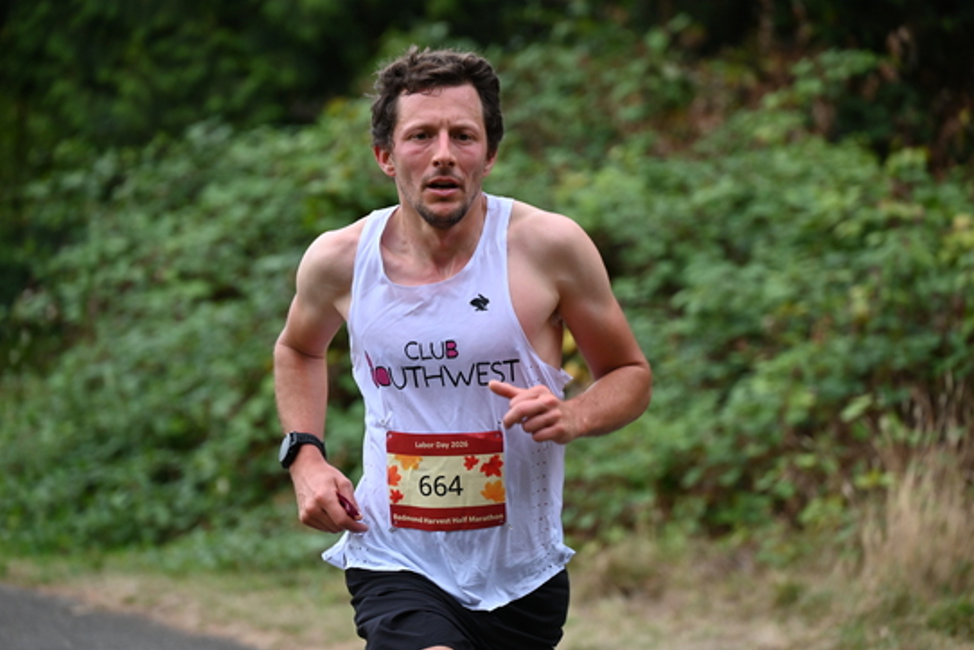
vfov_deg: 6.8
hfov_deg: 10.1
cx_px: 492
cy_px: 328
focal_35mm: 203
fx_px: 5495
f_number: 6.3
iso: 1400
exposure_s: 1/250
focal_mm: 200
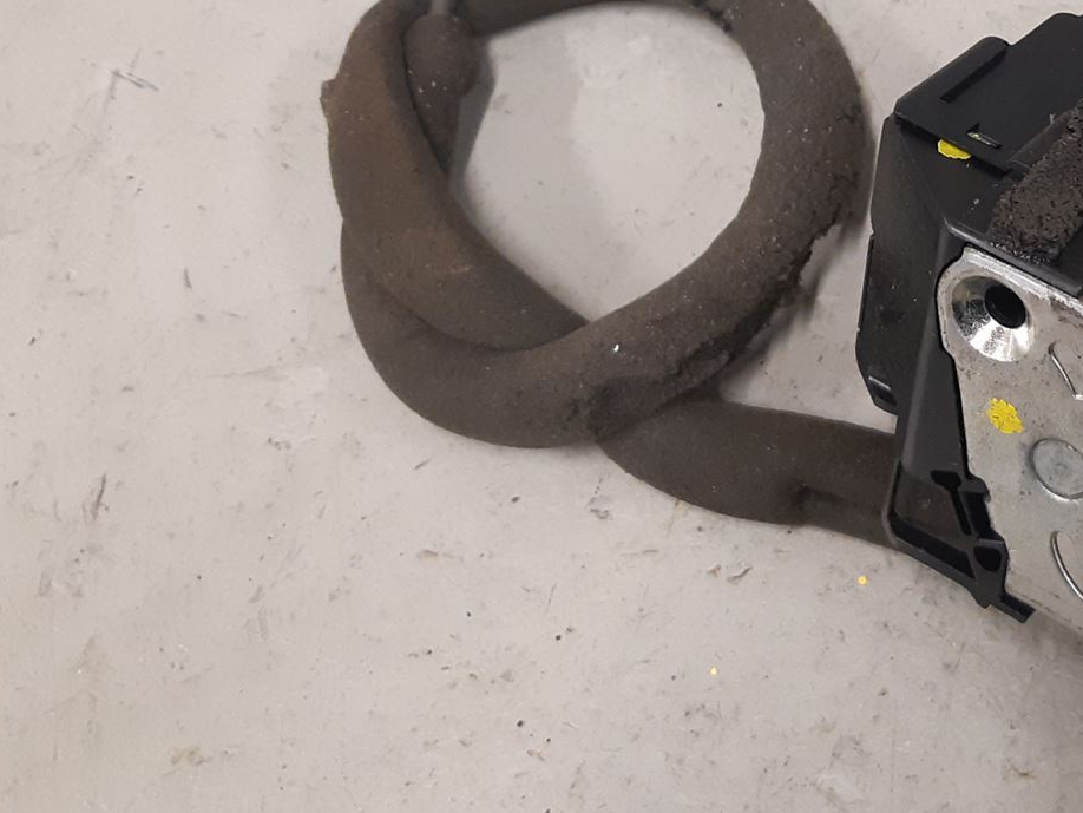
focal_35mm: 58
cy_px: 171
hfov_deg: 31.4
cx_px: 1004
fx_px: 1815
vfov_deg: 24.9
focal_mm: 3.93
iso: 250
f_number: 1.7
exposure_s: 1/50
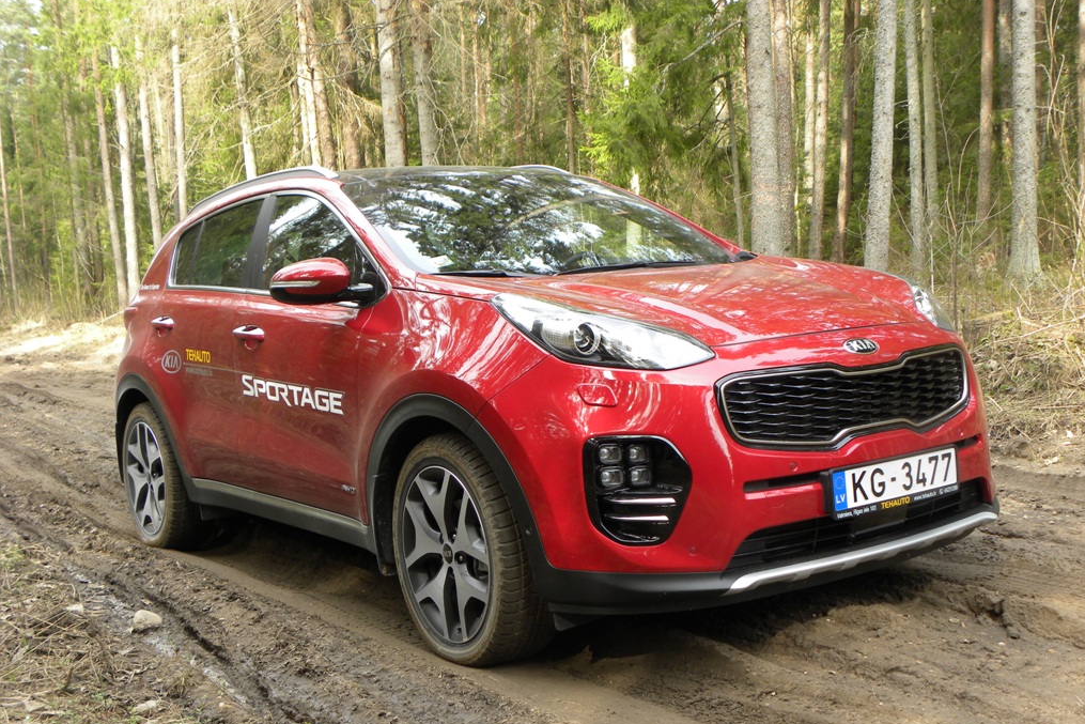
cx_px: 546
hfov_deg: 45.4
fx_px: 1296
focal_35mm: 43
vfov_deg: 31.2
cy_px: 405
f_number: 3.2
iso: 64
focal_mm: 7.3
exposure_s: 1/74.5
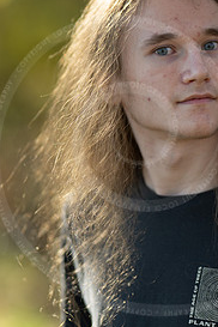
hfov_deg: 6.6
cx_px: 150
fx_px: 1898
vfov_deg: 9.8
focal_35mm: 209
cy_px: 161
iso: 80
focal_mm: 85
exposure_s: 1/1250
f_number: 1.2
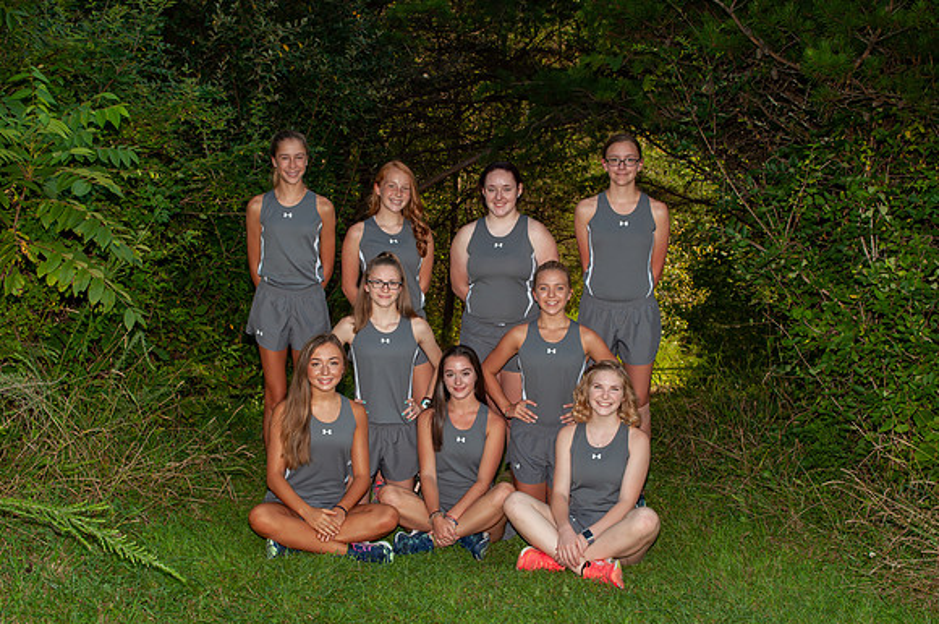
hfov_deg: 41.2
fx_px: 1250
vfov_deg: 28.0
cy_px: 312
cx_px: 470
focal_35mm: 48
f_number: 8
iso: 125
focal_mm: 32
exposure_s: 1/200
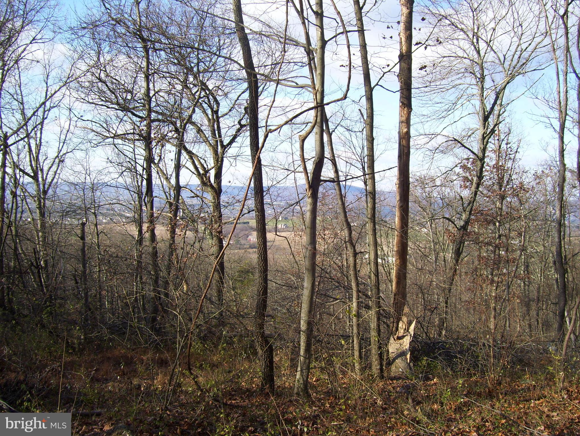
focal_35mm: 36
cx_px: 290
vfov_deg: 39.7
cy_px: 218
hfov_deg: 51.3
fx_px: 604
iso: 80
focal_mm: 6
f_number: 4.8
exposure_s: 1/200
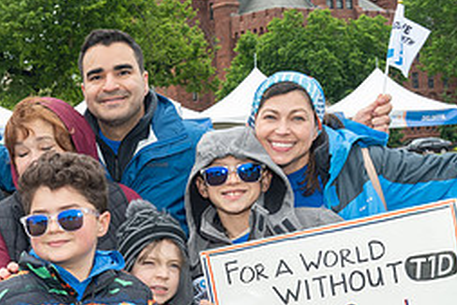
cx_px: 2
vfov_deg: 15.1
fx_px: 1130
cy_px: 299
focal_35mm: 89
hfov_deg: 22.0
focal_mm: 25
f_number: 7.1
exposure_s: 1/250
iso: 320
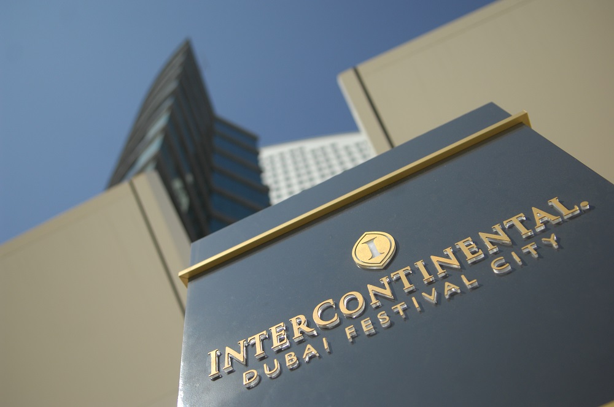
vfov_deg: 38.3
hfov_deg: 55.2
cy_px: 204
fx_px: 588
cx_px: 307
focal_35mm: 34
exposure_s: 1/2000
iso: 250
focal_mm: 23
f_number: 2.8
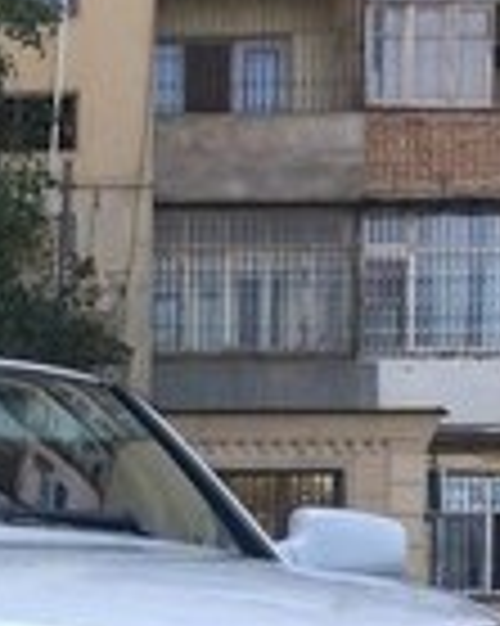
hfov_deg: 14.4
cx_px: -203
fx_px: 1870
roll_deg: +0.3
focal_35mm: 101
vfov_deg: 17.9
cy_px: 784
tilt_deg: -4.1
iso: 32
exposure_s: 1/547
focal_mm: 4.15
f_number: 2.2
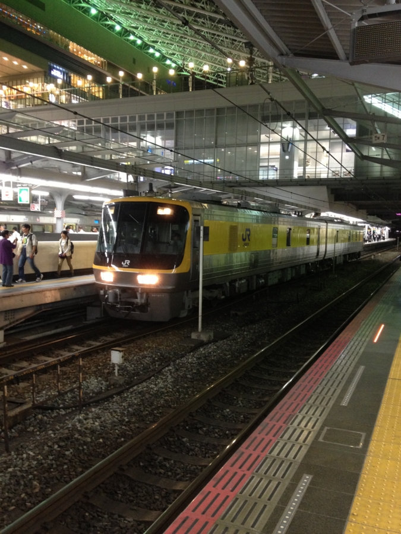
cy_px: 267
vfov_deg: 52.6
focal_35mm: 35
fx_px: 541
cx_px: 200
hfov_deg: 40.7
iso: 200
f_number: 2.4
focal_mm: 4.28
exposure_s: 1/20
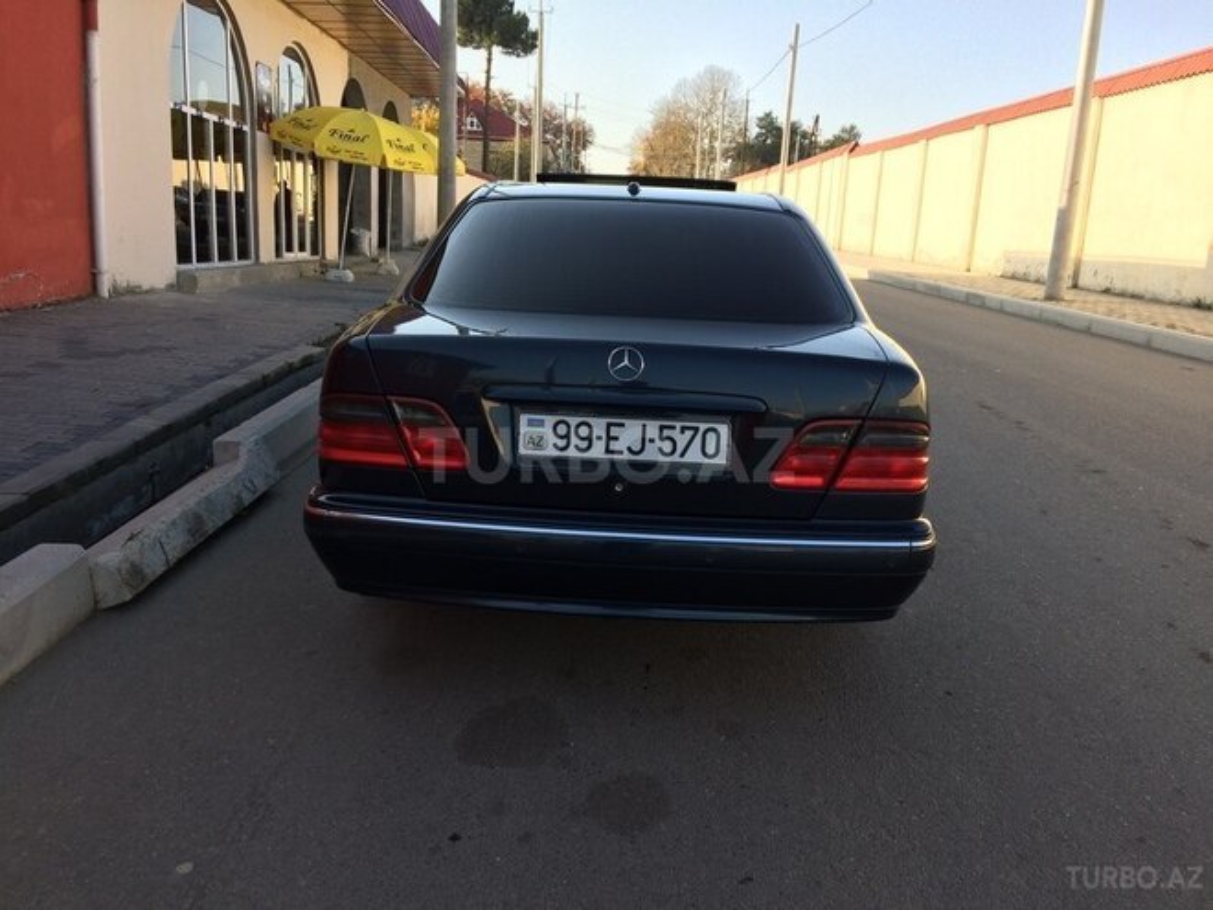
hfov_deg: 61.7
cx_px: 606
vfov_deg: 48.2
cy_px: 455
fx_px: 1016
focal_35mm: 29
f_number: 2.2
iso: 32
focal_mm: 4.15
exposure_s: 1/641
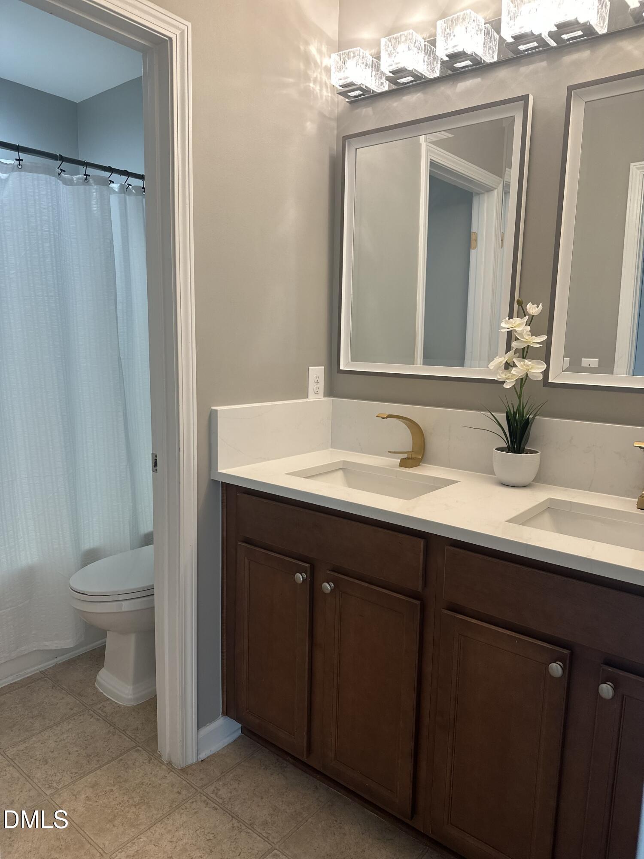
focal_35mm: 24
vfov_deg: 71.6
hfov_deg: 56.8
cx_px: 322
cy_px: 430
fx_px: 595
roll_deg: -1.1
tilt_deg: -8.3
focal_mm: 6.86
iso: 200
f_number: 1.78
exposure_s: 1/120
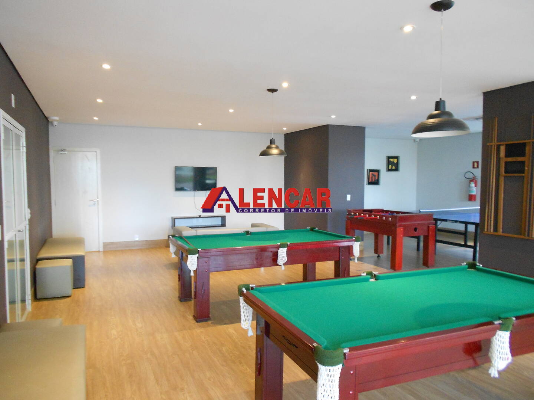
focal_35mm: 26
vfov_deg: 53.1
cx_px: 267
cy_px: 200
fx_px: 401
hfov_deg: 67.3
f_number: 3.2
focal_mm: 4.6
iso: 400
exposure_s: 1/13
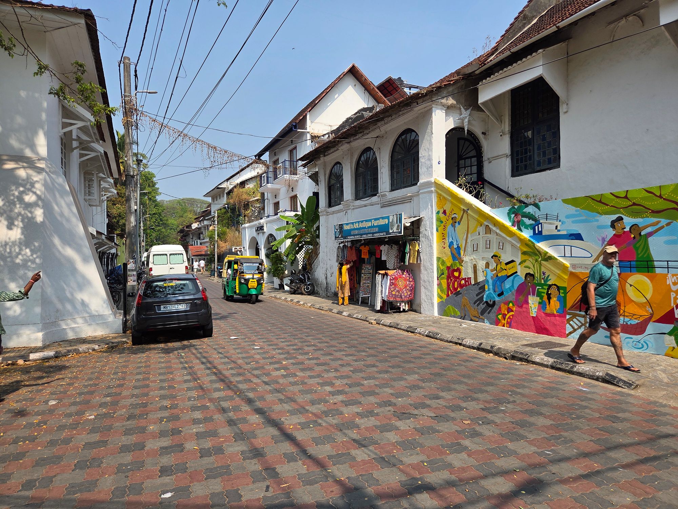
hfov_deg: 73.9
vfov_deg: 58.9
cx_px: 339
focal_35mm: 23
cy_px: 254
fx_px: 450
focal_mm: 5.4
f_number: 1.8
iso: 80
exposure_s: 1/4460
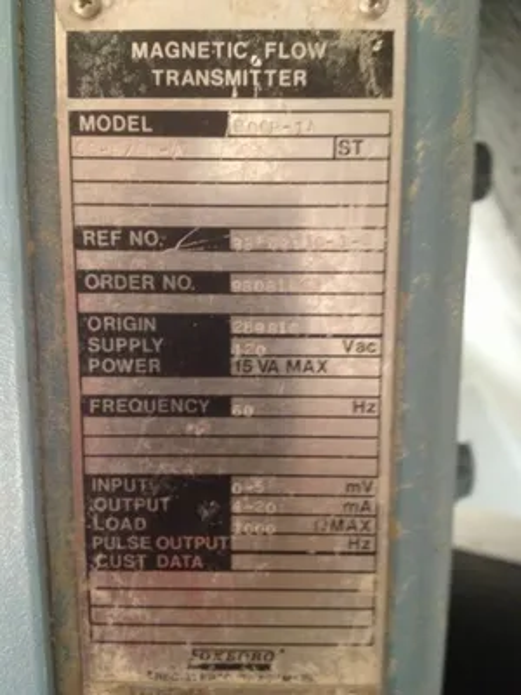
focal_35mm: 35
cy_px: 348
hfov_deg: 40.7
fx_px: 702
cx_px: 260
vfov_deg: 52.6
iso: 320
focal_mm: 4.28
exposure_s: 1/20
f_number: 2.4
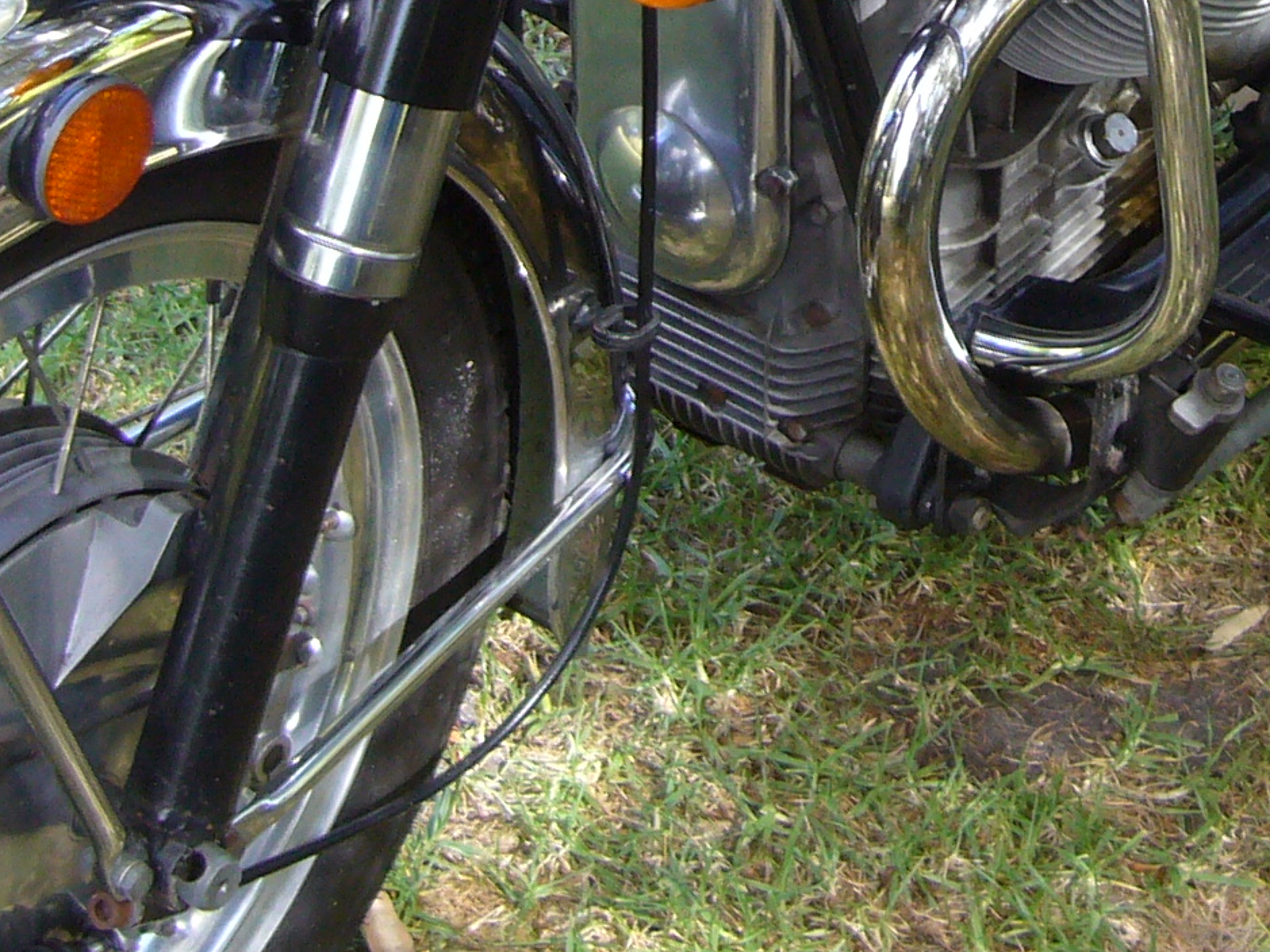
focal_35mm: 105
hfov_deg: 18.5
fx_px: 3852
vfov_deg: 13.6
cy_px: -231
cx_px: 1027
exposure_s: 1/125
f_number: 2.8
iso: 100
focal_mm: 5.8
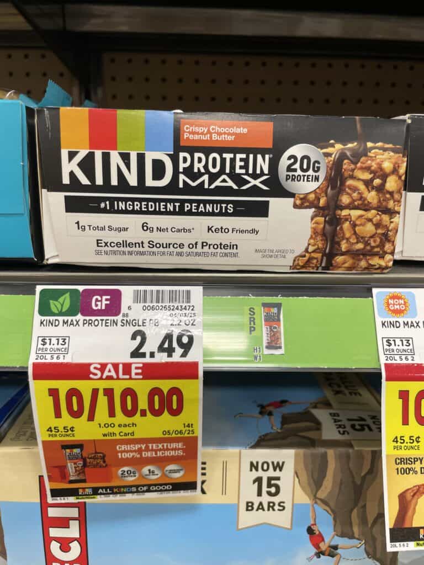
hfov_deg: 53.1
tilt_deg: -16.5
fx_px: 425
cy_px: 282
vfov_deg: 67.3
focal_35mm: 26
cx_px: 212
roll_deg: -0.7
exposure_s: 1/66
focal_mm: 4.2
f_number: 1.6
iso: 80
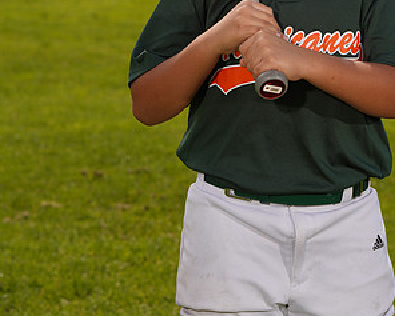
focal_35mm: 184
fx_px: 2152
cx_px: 253
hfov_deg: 10.5
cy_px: -48
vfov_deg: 8.3
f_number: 9
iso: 80
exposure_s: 1/160
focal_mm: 100
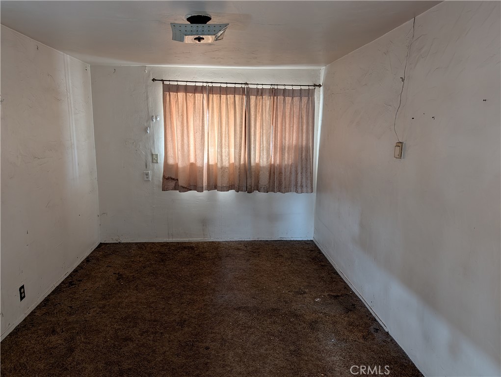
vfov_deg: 56.9
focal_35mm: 24
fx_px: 348
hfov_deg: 71.5
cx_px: 250
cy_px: 188
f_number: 1.68
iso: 461
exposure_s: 1/88.8
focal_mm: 6.9
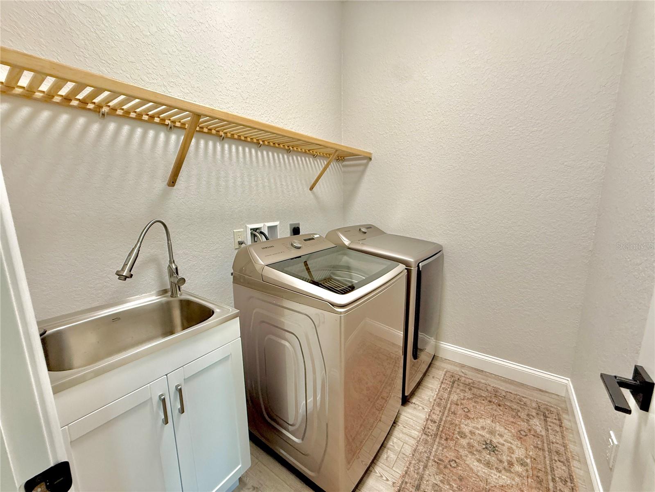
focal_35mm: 14
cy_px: 246
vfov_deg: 85.7
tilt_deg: -9.0
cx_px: 328
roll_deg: +0.7
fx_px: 265
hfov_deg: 102.1
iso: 200
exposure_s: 1/60
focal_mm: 2.22
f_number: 2.2
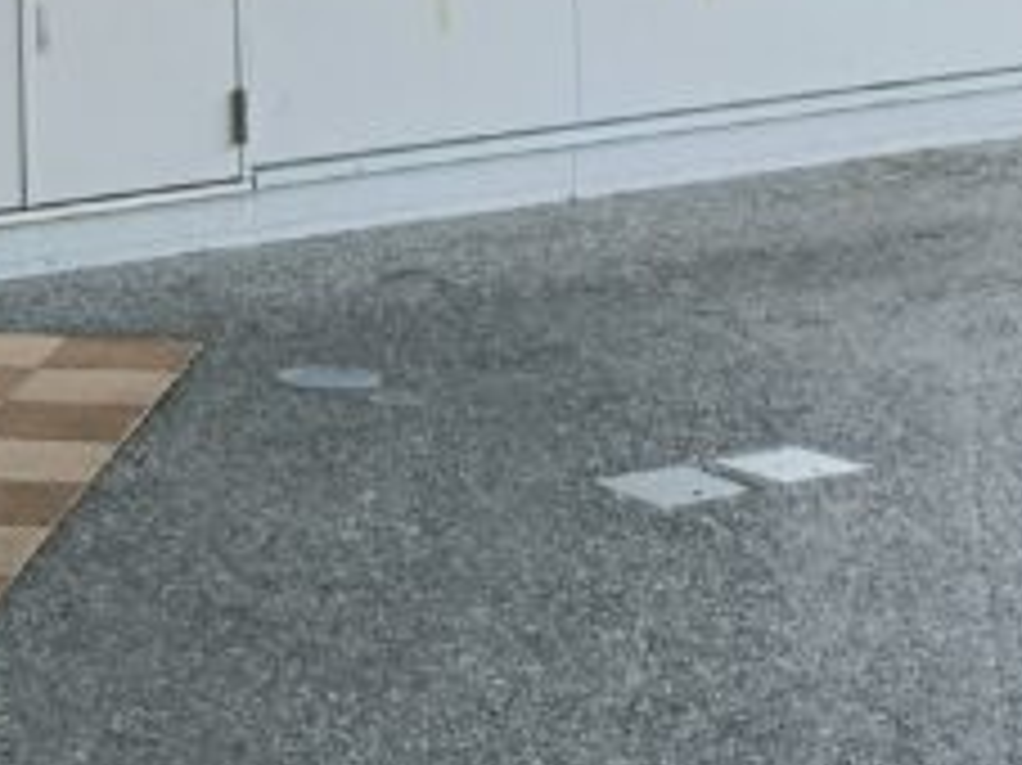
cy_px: -495
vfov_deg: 12.3
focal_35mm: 113
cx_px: -63
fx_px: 3334
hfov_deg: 16.9
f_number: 1.7
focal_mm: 4.7
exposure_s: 1/99.9
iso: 125
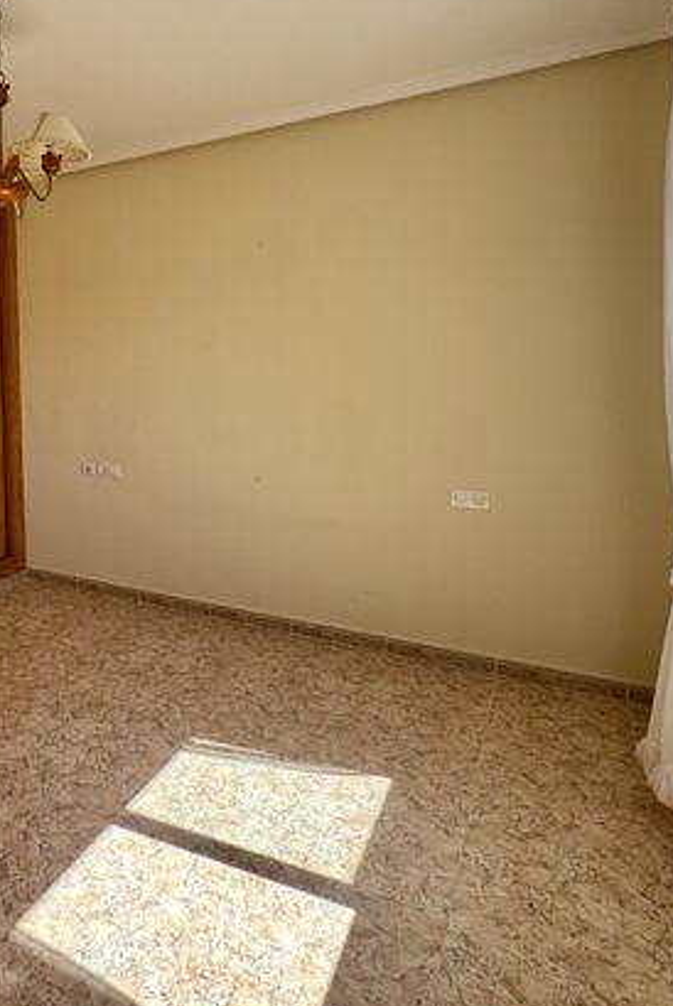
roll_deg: +1.2
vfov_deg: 70.6
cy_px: 395
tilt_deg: -2.7
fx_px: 700
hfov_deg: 47.3
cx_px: 95
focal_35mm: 25
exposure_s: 1/196
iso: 40
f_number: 2.2
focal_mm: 2.22
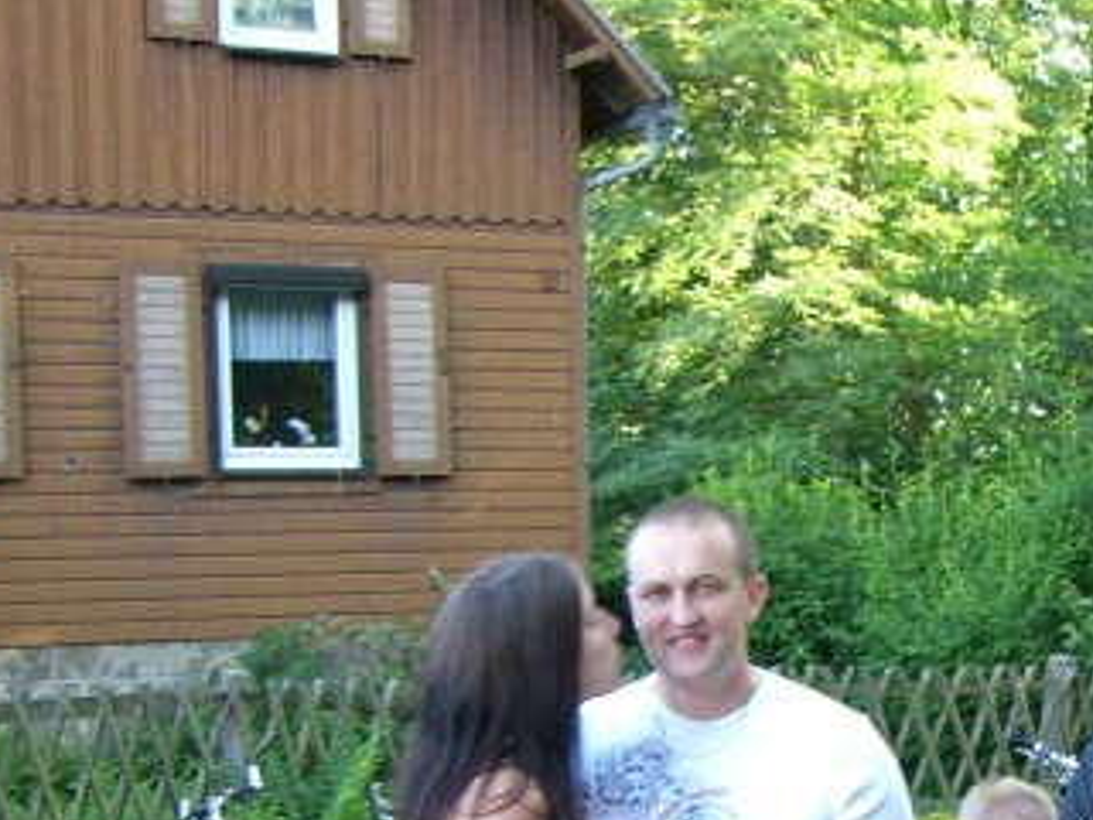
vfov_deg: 15.2
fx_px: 3000
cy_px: 882
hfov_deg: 19.7
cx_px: 1213
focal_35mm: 95
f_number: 2.7
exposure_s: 1/60
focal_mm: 6.2
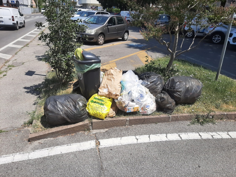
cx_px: 118
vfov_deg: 53.1
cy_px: 88
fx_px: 177
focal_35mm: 26
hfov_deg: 67.3
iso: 40
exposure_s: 1/2770
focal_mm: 3.93
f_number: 1.7
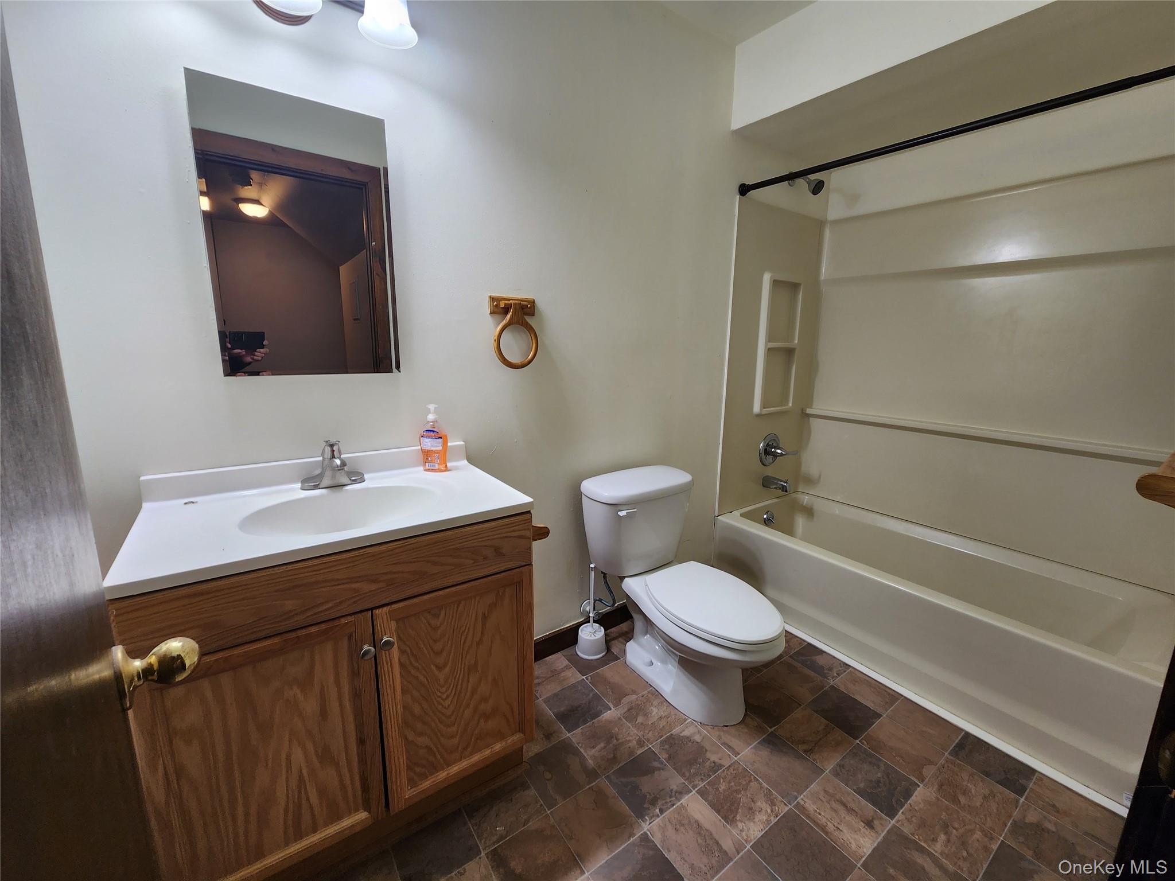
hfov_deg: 106.2
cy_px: 440
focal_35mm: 13
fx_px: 441
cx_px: 588
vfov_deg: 89.9
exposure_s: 1/60
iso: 80
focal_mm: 2.2
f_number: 2.2
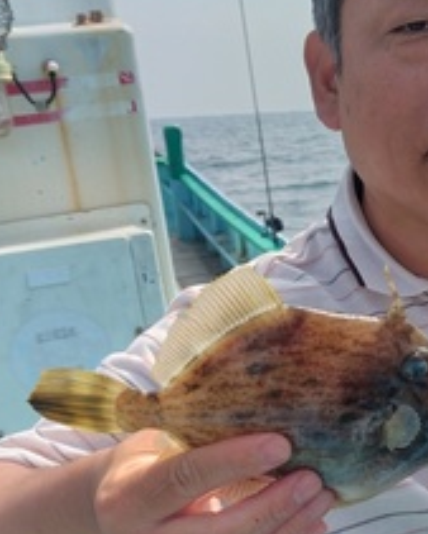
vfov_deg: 27.7
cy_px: 367
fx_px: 1076
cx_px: 365
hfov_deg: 22.1
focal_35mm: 68
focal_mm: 5.6
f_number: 1.9
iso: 50
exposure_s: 1/1193
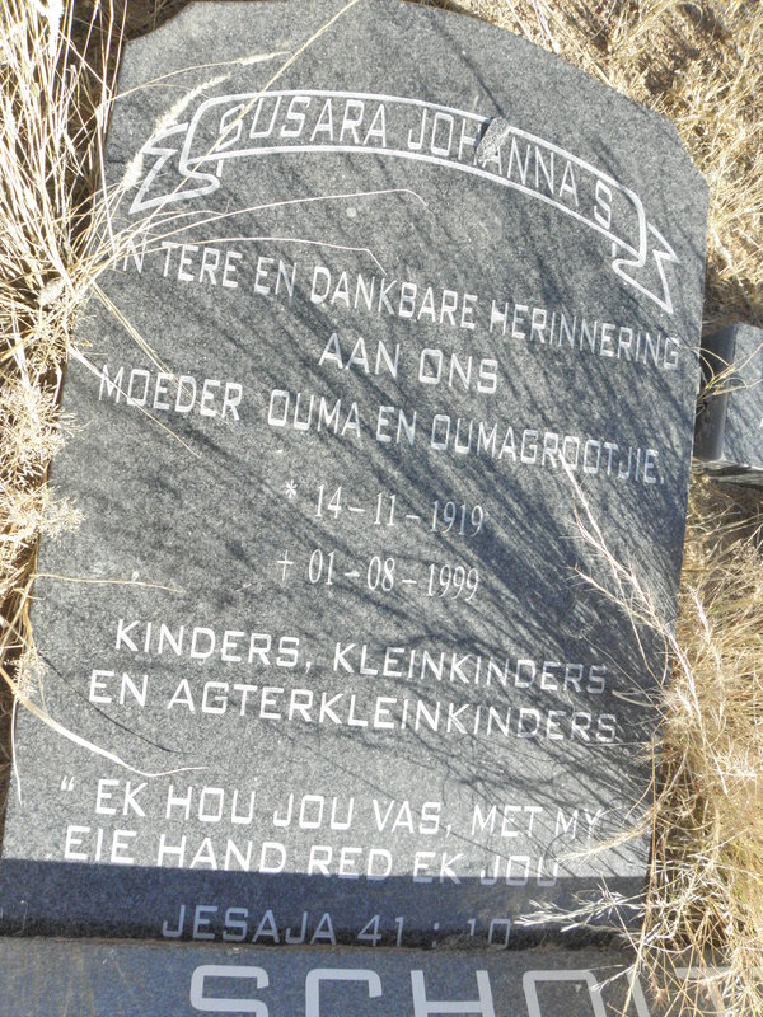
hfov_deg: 53.1
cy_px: 508
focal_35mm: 26
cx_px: 382
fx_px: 764
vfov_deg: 67.3
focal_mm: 4.6
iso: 200
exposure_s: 1/250
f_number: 6.3
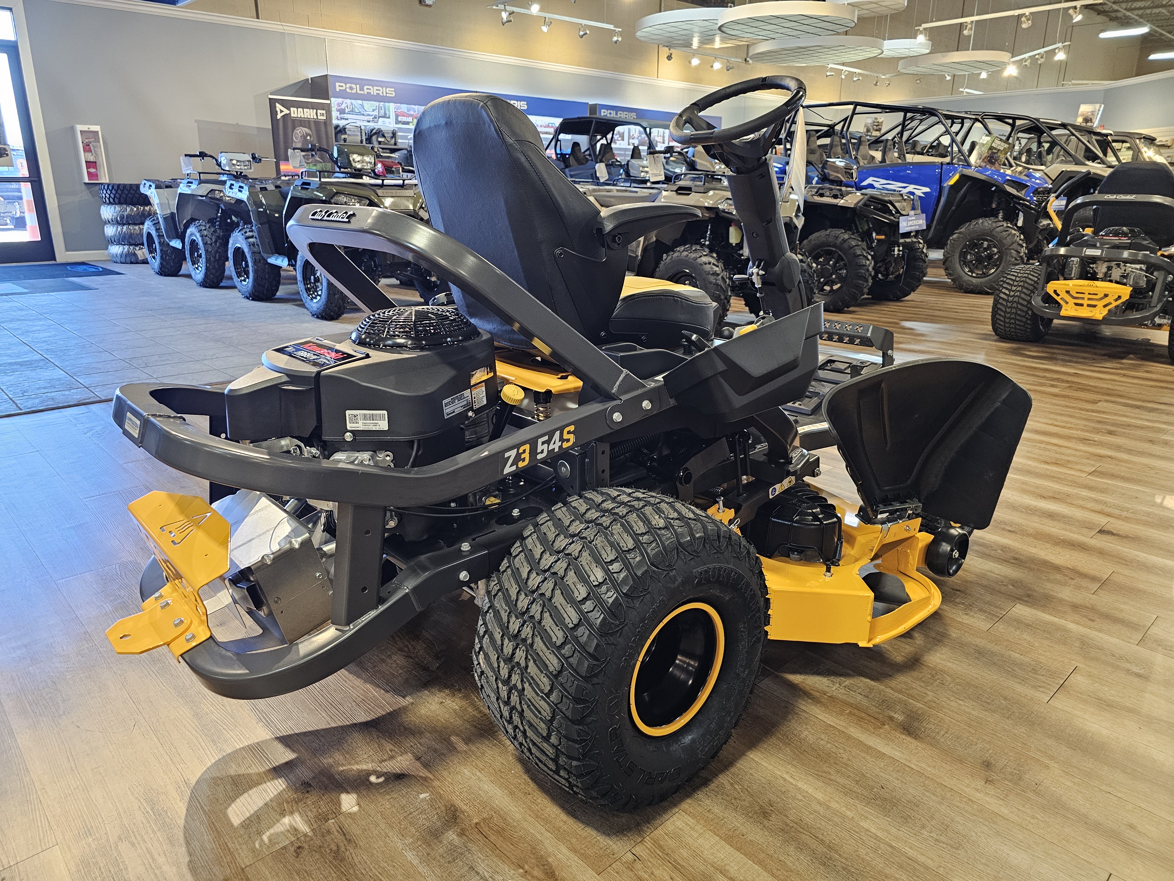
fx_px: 780
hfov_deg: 73.9
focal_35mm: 23
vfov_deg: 58.9
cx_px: 587
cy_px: 440
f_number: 1.7
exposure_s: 1/60
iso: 640
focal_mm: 6.3
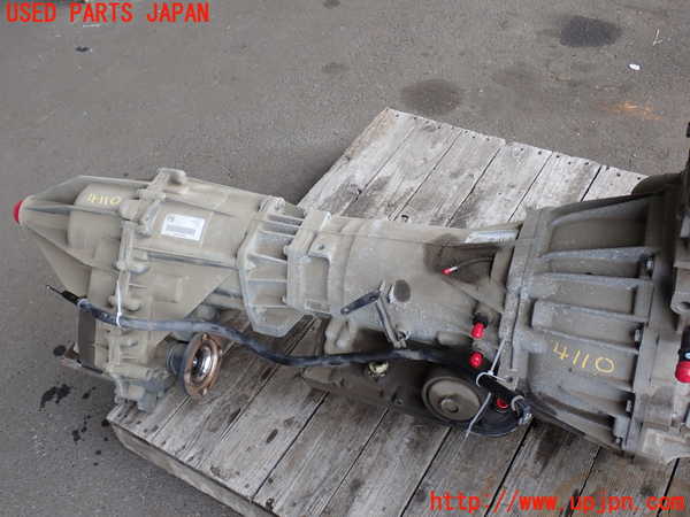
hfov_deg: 49.0
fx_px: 757
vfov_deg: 37.7
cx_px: 345
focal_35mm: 38
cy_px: 258
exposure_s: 1/80
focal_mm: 6.83
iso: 100
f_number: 3.5
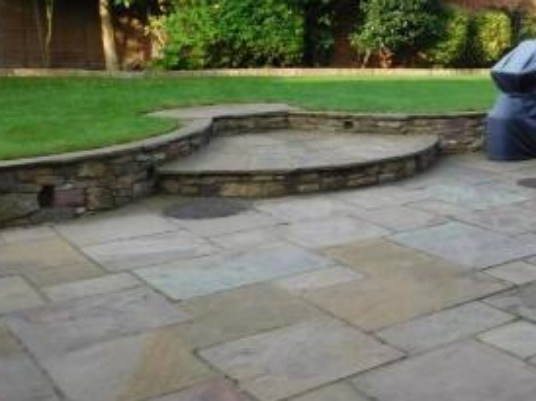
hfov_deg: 35.0
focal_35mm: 49
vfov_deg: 29.5
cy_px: 144
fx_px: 758
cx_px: 545
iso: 125
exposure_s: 1/320
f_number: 3
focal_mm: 4
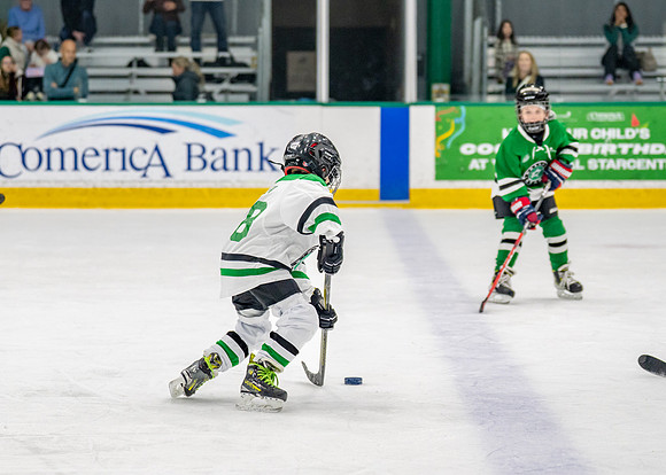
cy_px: 231
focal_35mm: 133
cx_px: 241
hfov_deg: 15.1
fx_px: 2507
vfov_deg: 10.8
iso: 1000
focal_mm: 81
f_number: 2.8
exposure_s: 1/1250
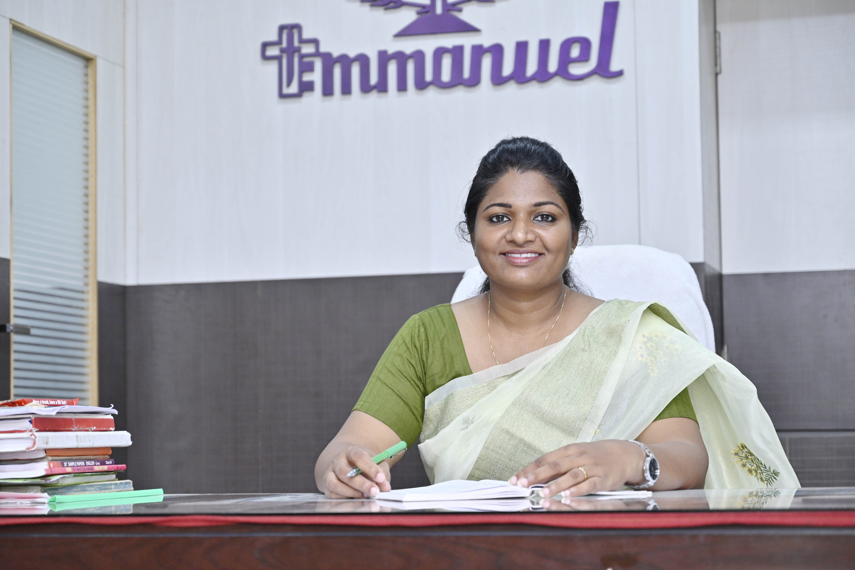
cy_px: 287
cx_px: 415
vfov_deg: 18.4
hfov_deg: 27.3
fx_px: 1757
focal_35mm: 74
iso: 800
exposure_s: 1/125
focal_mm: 70
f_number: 4
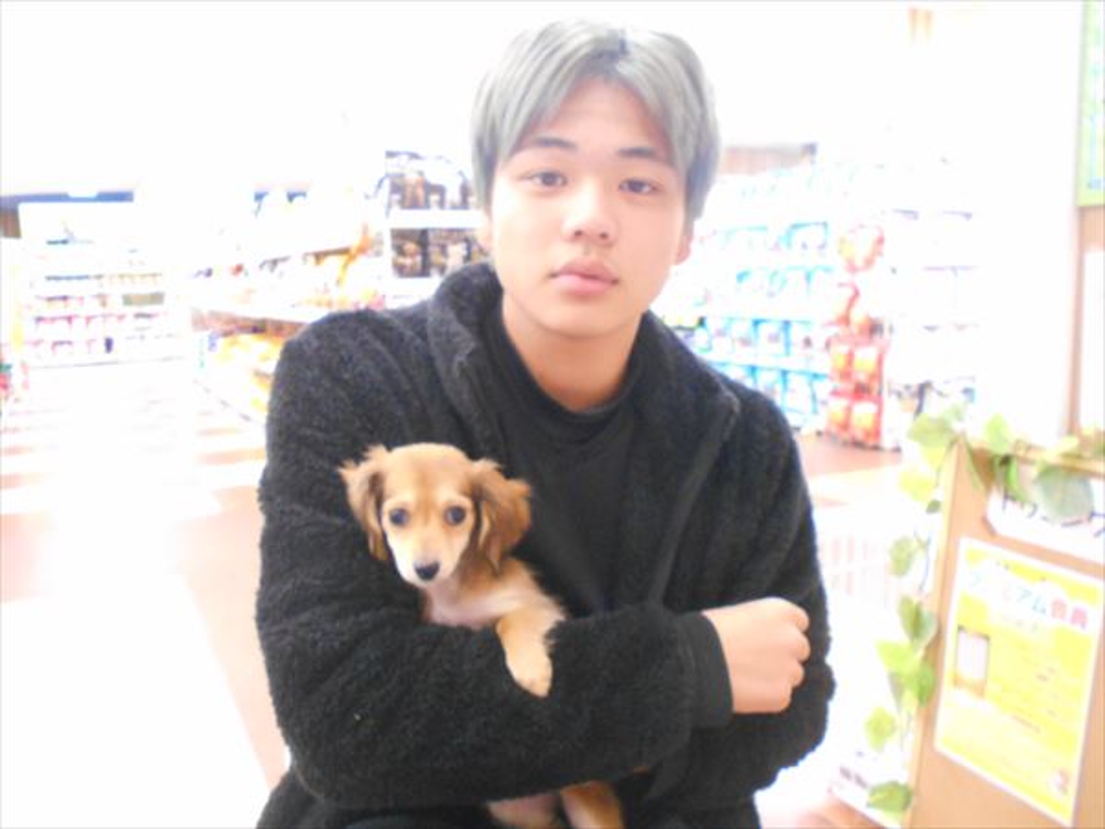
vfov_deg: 46.8
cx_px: 552
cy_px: 414
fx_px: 958
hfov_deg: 60.0
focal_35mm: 30
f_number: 3.4
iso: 800
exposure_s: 1/25
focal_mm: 5.1
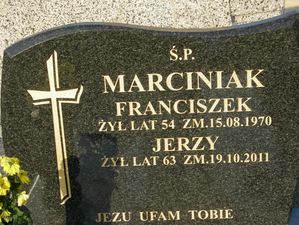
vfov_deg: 19.9
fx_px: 639
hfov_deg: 26.3
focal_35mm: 74
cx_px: 150
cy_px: 112
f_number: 5.4
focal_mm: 15.5
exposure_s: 1/154
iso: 64
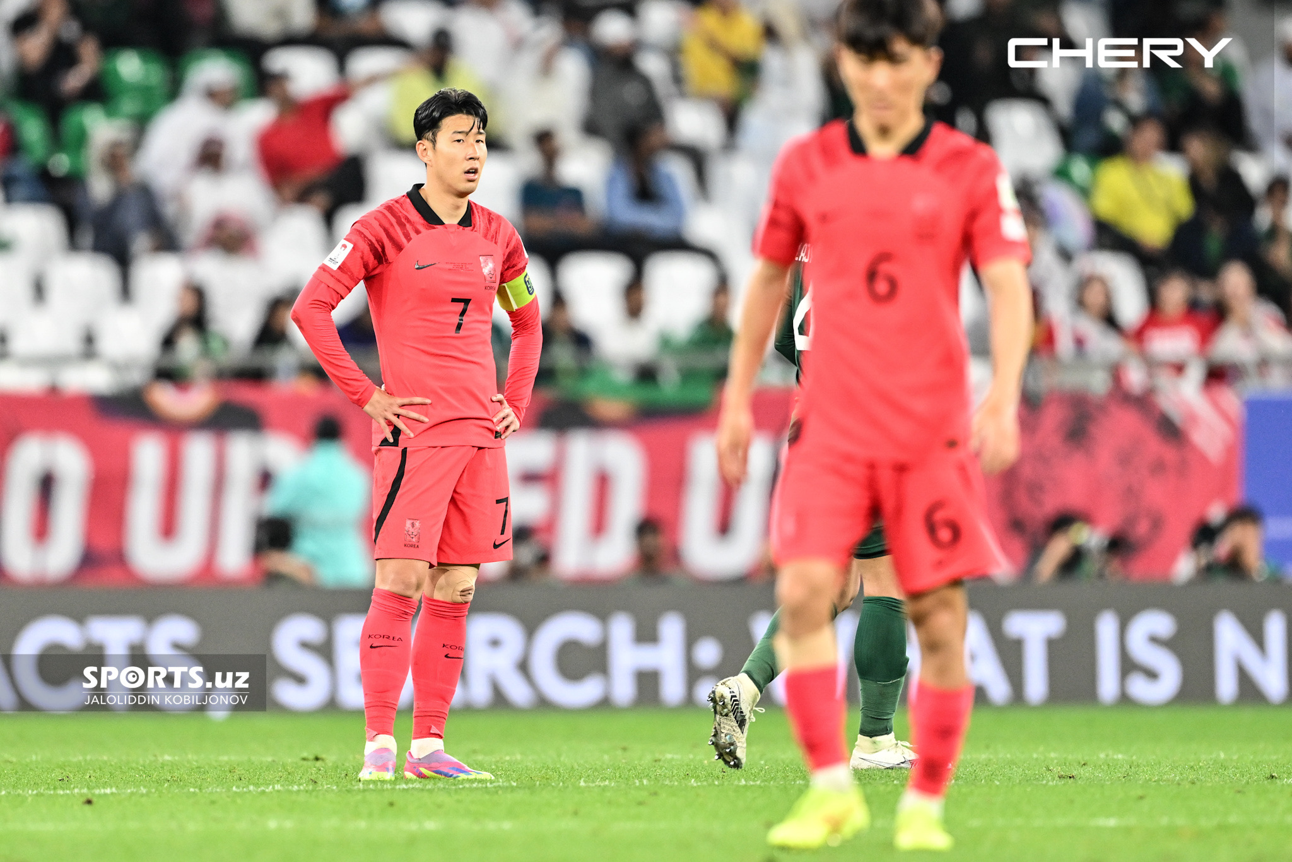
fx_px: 14357
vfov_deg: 3.4
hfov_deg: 5.2
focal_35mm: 400
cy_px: 431
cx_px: 646
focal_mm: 400
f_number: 2.8
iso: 1600
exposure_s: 1/1000
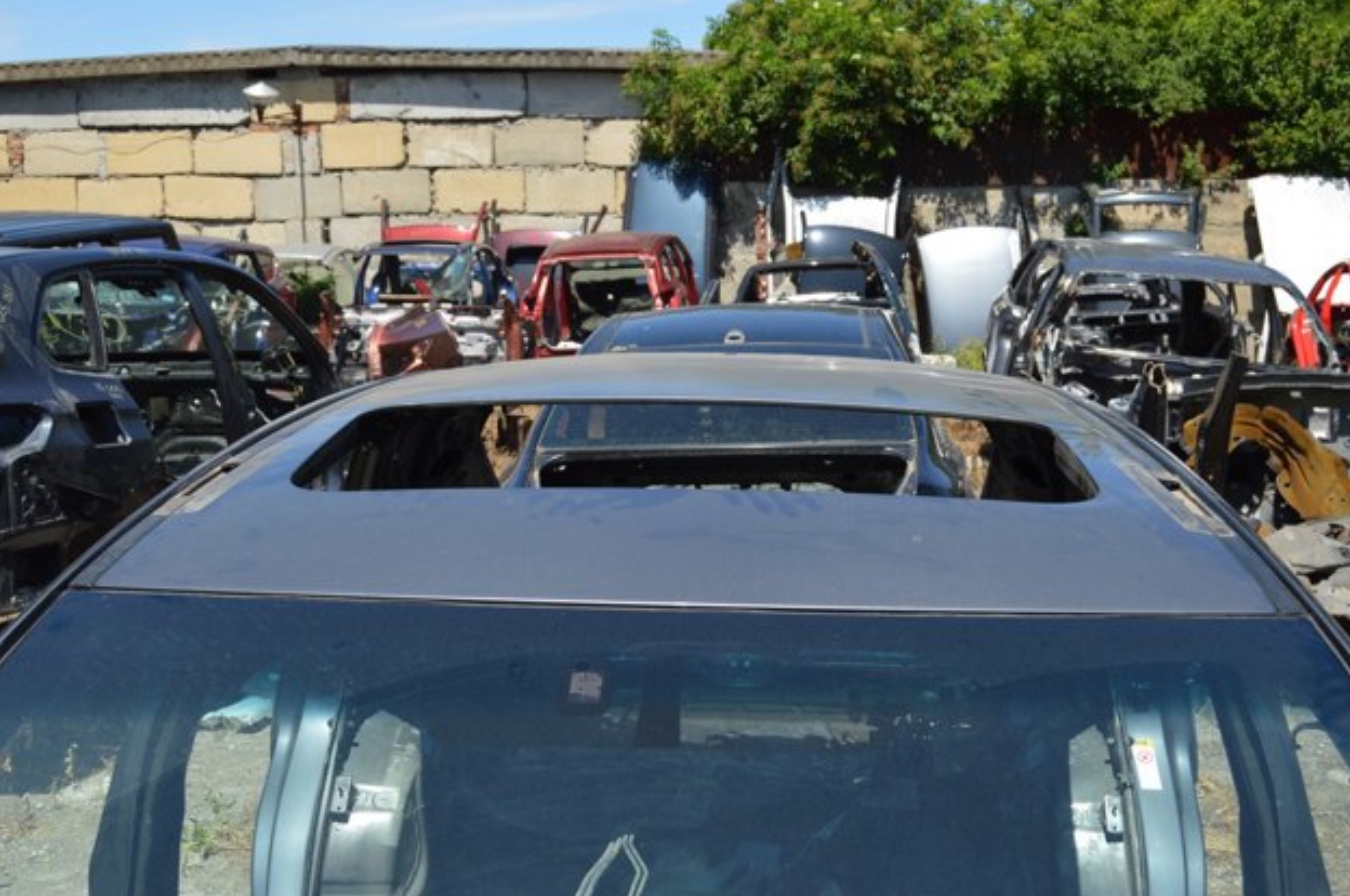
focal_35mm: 40
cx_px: 688
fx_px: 1498
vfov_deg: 33.3
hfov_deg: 48.5
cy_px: 449
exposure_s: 1/320
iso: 100
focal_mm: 26
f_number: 9
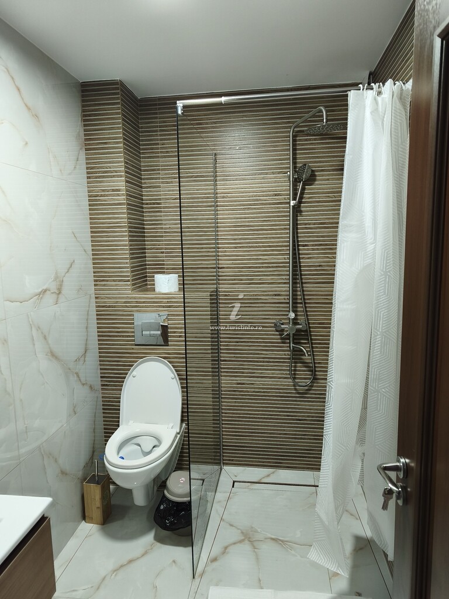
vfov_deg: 73.9
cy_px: 300
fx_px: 398
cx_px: 224
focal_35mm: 23
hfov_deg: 58.9
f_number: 1.7
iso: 640
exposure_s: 1/50
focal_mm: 6.06
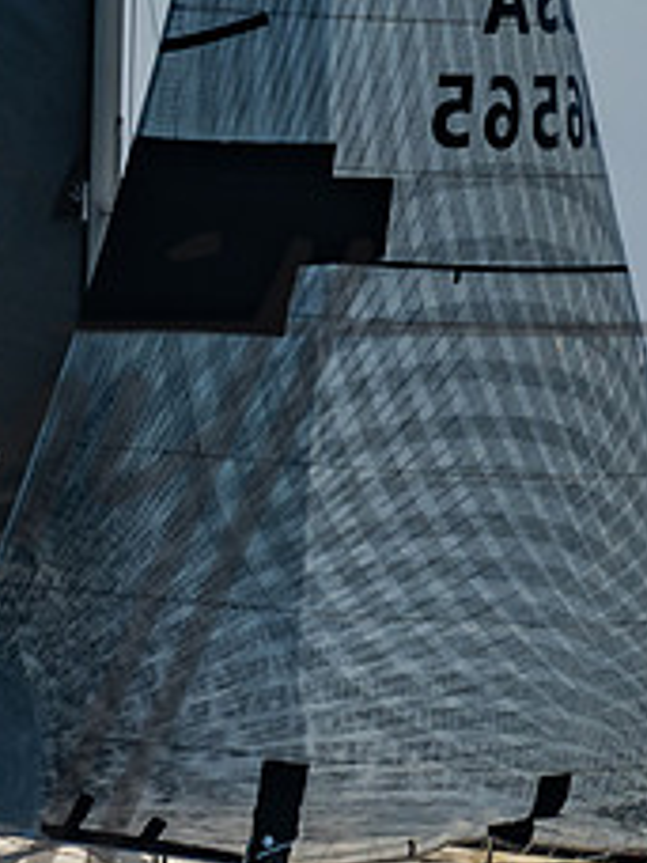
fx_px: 28883
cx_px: -344
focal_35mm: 1159
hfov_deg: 1.3
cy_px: 765
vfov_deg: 1.7
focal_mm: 200
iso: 160
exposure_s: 1/640
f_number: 6.3
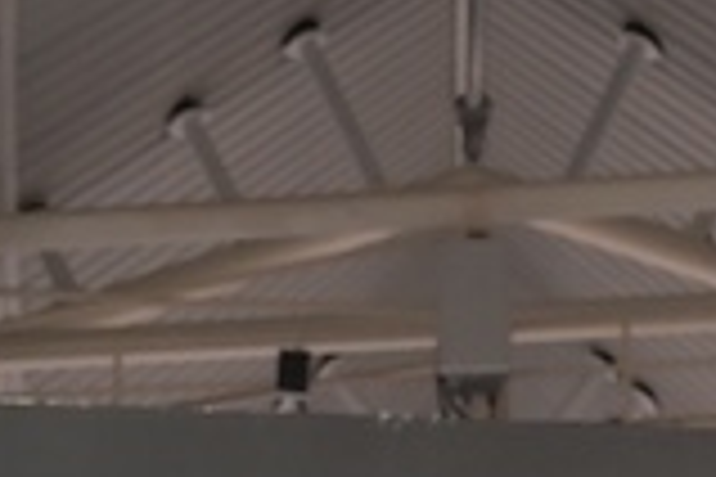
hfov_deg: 9.5
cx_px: 689
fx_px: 4296
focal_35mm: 216
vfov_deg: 6.1
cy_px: 1078
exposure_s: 1/200
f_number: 8
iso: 1600
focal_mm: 43
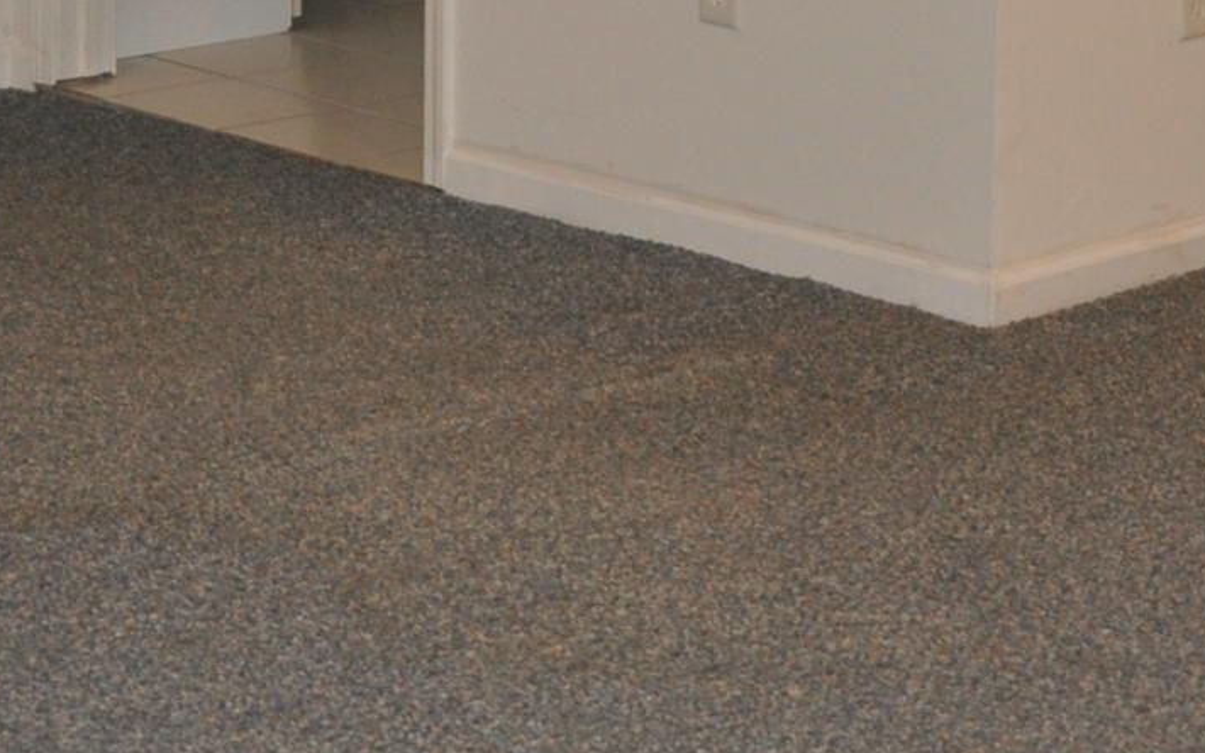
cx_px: 388
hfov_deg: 16.2
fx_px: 4235
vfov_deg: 9.9
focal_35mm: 129
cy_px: -315
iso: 800
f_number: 4
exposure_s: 1/60
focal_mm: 28
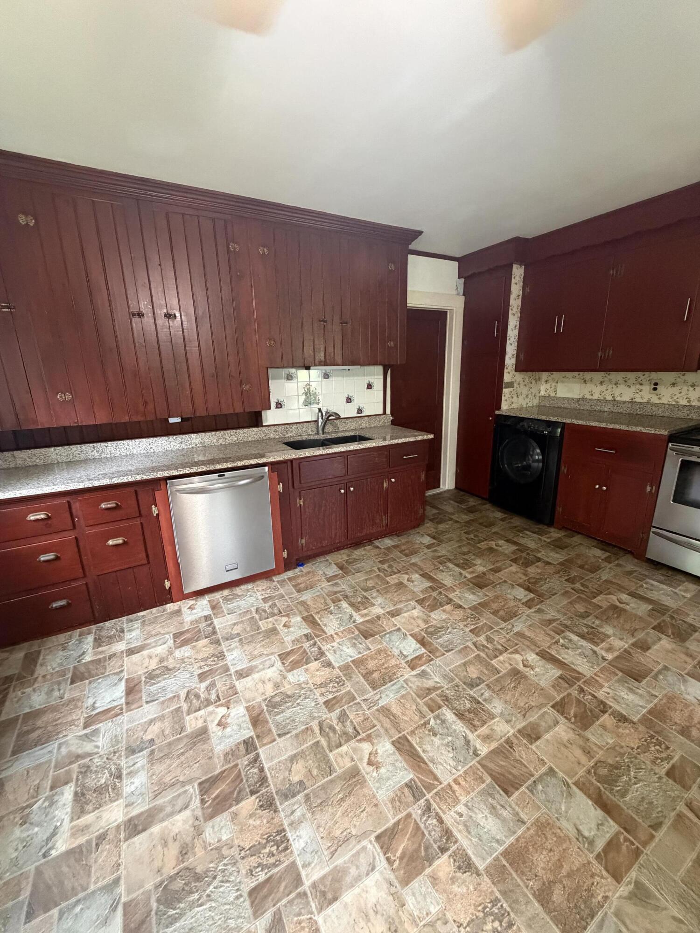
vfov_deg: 102.1
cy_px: 466
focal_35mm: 14
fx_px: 377
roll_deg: +1.5
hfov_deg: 85.7
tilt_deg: -15.5
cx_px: 350
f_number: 2.2
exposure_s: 1/60
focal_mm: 2.22
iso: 640
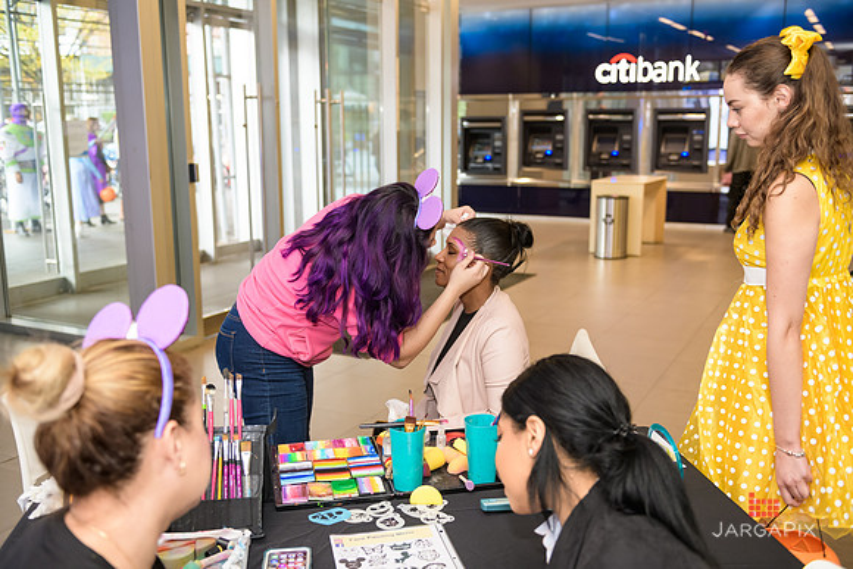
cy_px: 284
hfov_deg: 54.4
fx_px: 829
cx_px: 426
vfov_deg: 37.9
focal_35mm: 35
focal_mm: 35
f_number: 3.2
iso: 800
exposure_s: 1/125
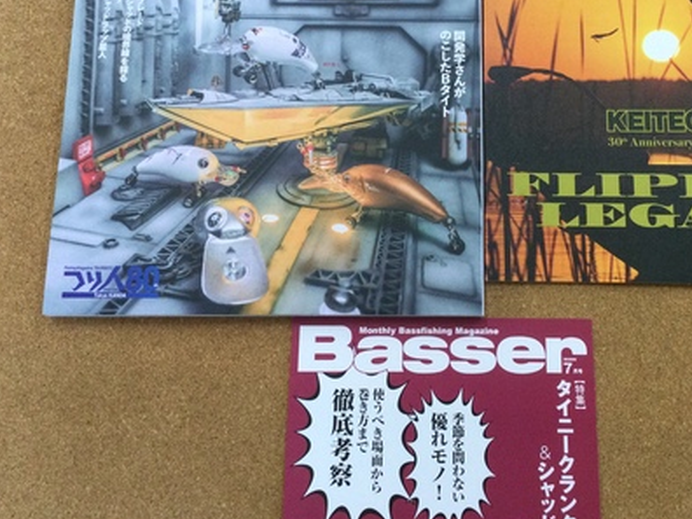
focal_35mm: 47
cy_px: 156
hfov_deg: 40.2
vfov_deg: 30.5
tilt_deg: -77.0
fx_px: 940
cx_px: 428
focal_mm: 3.3
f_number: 2.4
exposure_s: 1/30
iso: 32
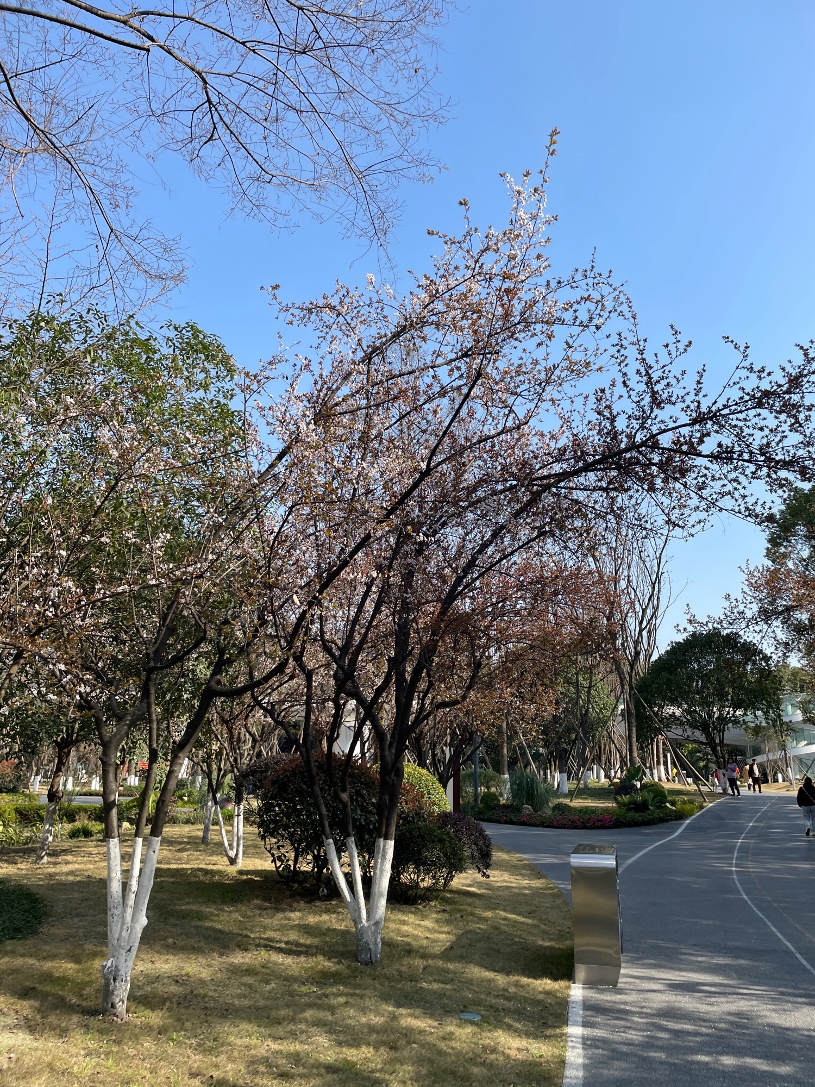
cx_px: 408
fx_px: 816
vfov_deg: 67.3
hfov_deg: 53.1
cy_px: 544
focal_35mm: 26
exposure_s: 1/1887
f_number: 1.6
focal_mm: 4.2
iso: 32
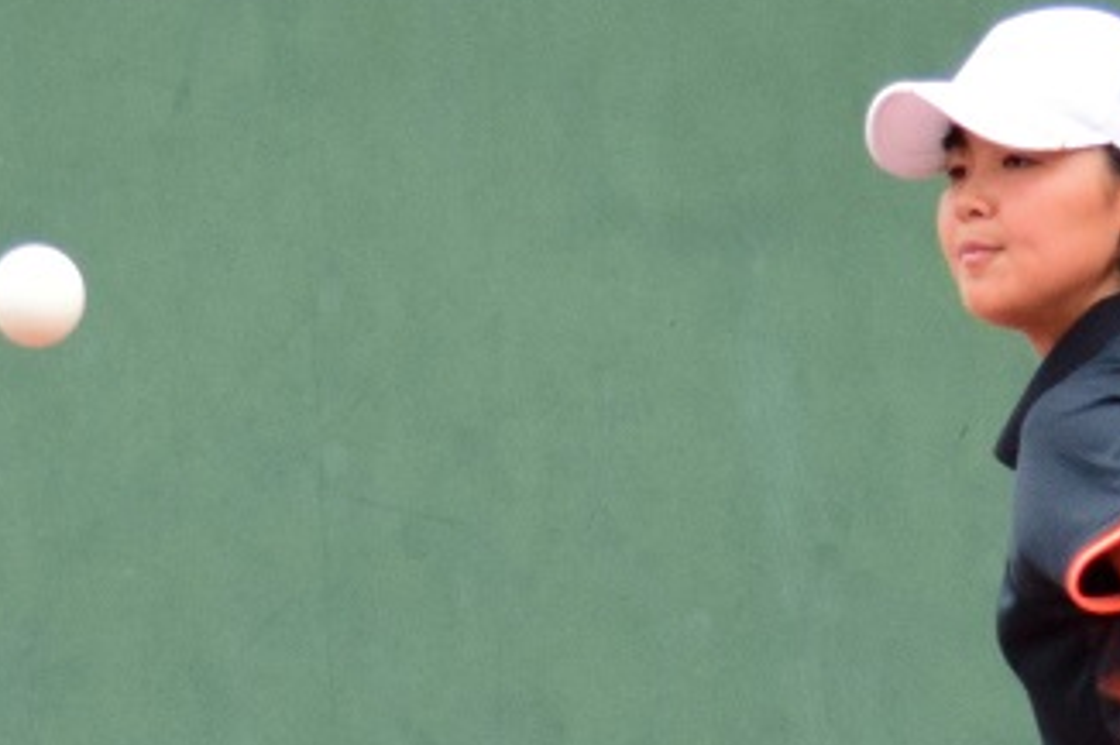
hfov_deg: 6.2
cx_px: 959
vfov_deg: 4.1
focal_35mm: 331
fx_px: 10292
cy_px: 1037
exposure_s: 1/2000
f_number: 4.5
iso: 1000
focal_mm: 72
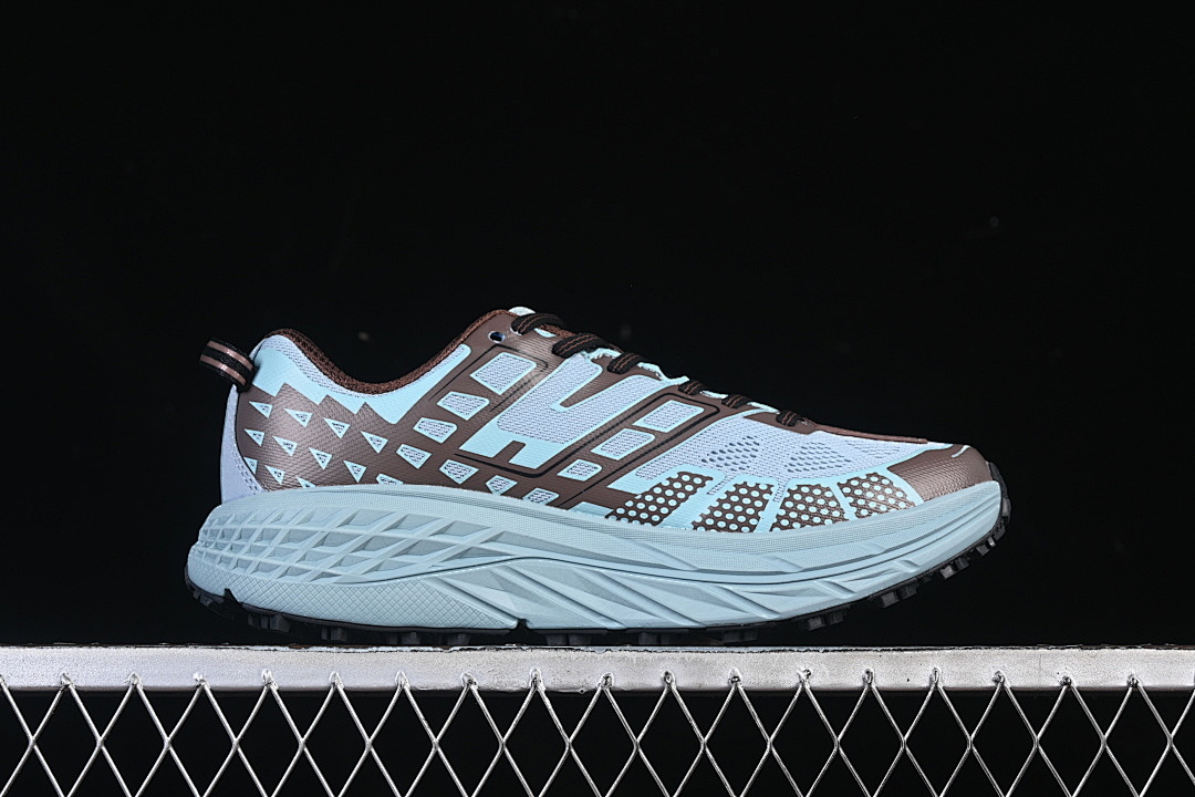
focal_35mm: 75
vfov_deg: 18.2
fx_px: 2489
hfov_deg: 27.0
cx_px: 598
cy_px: 398
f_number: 7.1
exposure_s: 1/80
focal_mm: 50
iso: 160
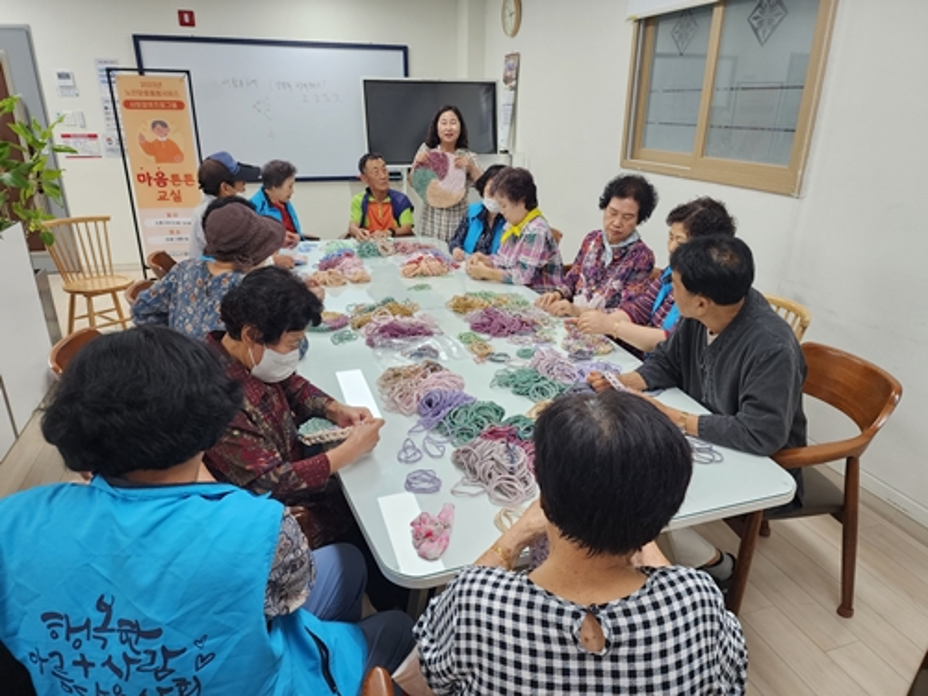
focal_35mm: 23
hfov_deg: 73.9
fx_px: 617
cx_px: 464
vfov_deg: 58.9
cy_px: 348
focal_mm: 6.4
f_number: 1.8
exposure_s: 1/120
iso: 160
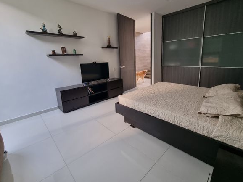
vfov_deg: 81.4
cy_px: 80
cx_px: 129
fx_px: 105
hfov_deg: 98.1
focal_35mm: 15
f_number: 2.2
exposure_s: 1/60
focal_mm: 2.2
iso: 200
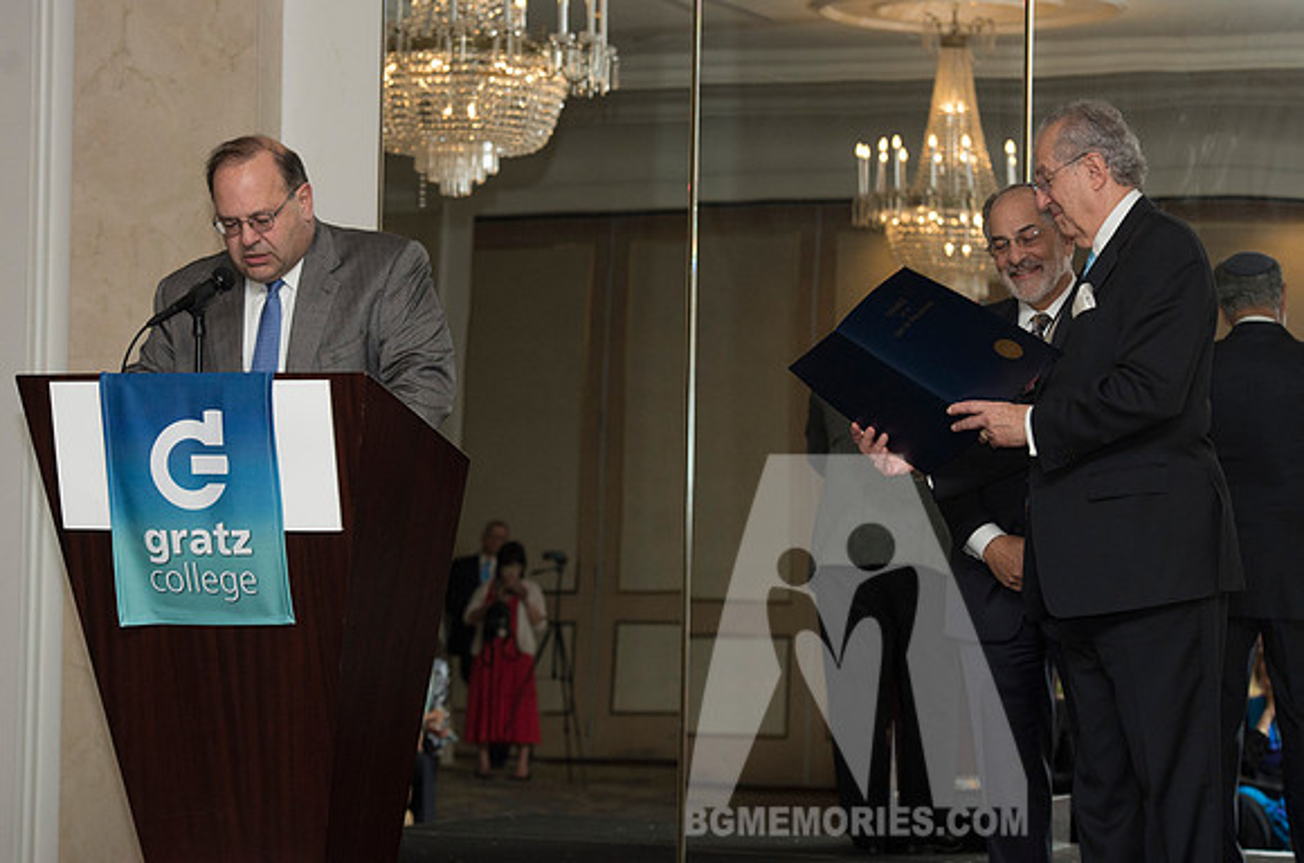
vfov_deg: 11.6
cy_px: 410
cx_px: 676
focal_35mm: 118
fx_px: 4263
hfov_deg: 17.4
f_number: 5.6
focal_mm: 95
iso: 1600
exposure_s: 1/125
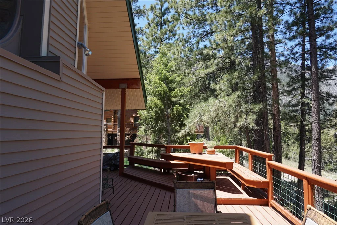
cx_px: 168
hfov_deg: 73.7
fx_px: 225
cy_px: 112
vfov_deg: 53.1
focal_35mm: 24
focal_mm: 16
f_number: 5.6
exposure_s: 1/160
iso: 100
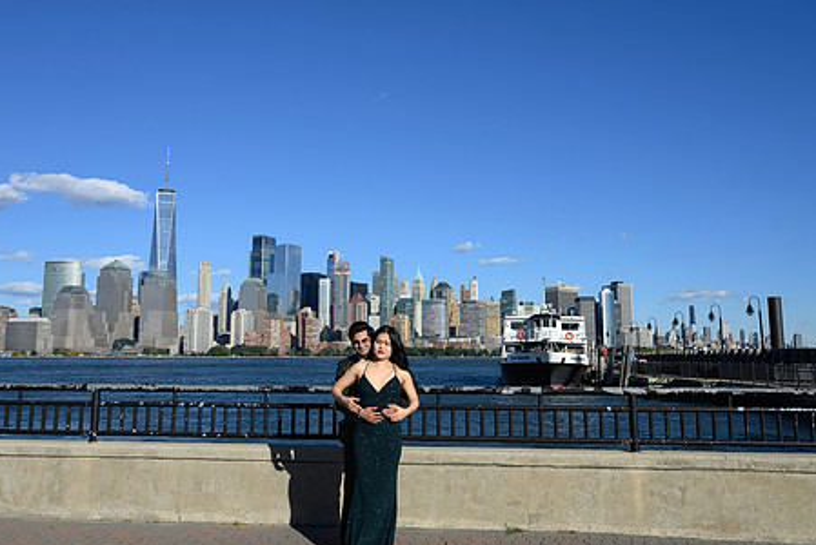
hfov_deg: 60.2
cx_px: 394
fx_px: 703
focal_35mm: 31
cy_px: 264
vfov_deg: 42.4
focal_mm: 24
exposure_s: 1/500
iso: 64
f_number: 5.6
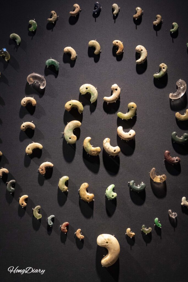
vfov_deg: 41.1
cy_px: 141
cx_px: 94
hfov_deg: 28.1
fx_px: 376
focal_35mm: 48
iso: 10000
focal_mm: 48
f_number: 5.6
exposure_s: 1/160
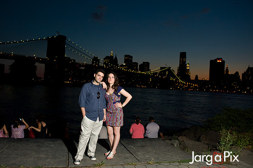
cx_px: 114
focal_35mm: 27
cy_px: 83
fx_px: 190
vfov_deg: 47.8
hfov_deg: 67.3
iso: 1600
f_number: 4
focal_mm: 24
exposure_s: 1/125
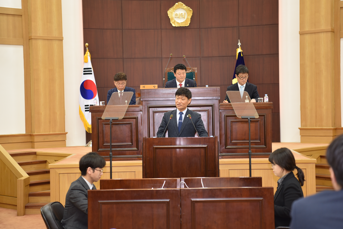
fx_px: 667
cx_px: 172
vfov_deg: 19.5
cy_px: 114
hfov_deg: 28.8
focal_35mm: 70
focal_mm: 70
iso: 1000
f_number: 2.8
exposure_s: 1/60
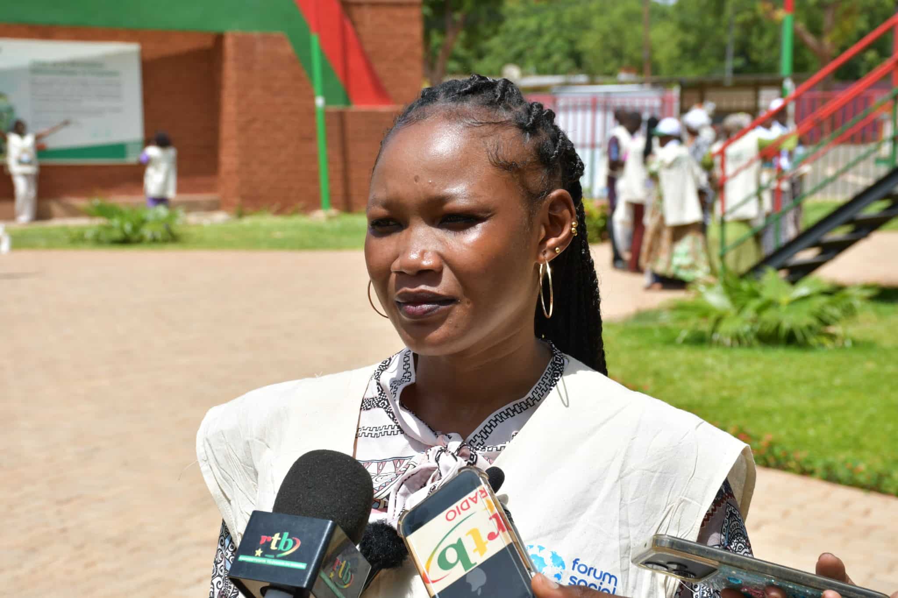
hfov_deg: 28.1
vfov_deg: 18.9
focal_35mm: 72
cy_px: 299
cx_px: 449
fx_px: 1796
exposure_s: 1/320
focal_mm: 48
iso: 100
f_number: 9
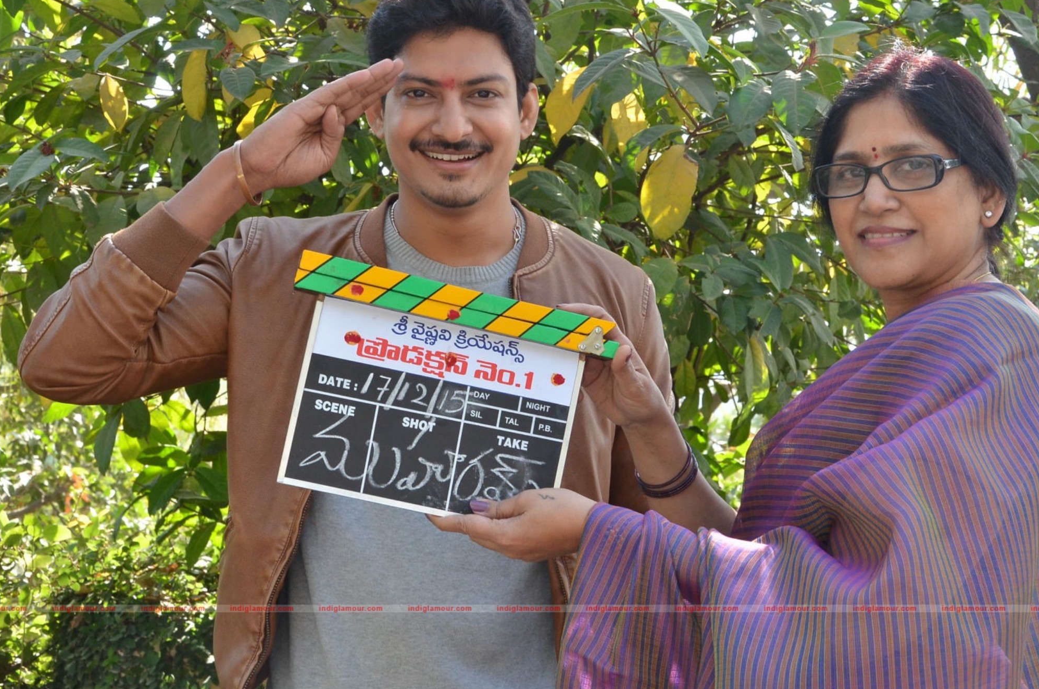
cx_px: 528
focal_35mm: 60
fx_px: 1716
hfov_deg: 33.7
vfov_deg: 22.7
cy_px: 335
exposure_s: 1/160
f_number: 7.1
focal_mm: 35
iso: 800
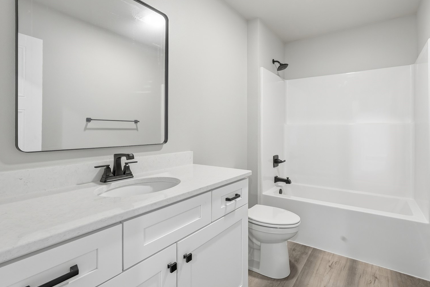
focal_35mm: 18
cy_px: 131
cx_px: 235
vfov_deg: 67.3
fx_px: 215
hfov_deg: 89.7
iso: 250
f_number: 9
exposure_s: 1/50
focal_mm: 16
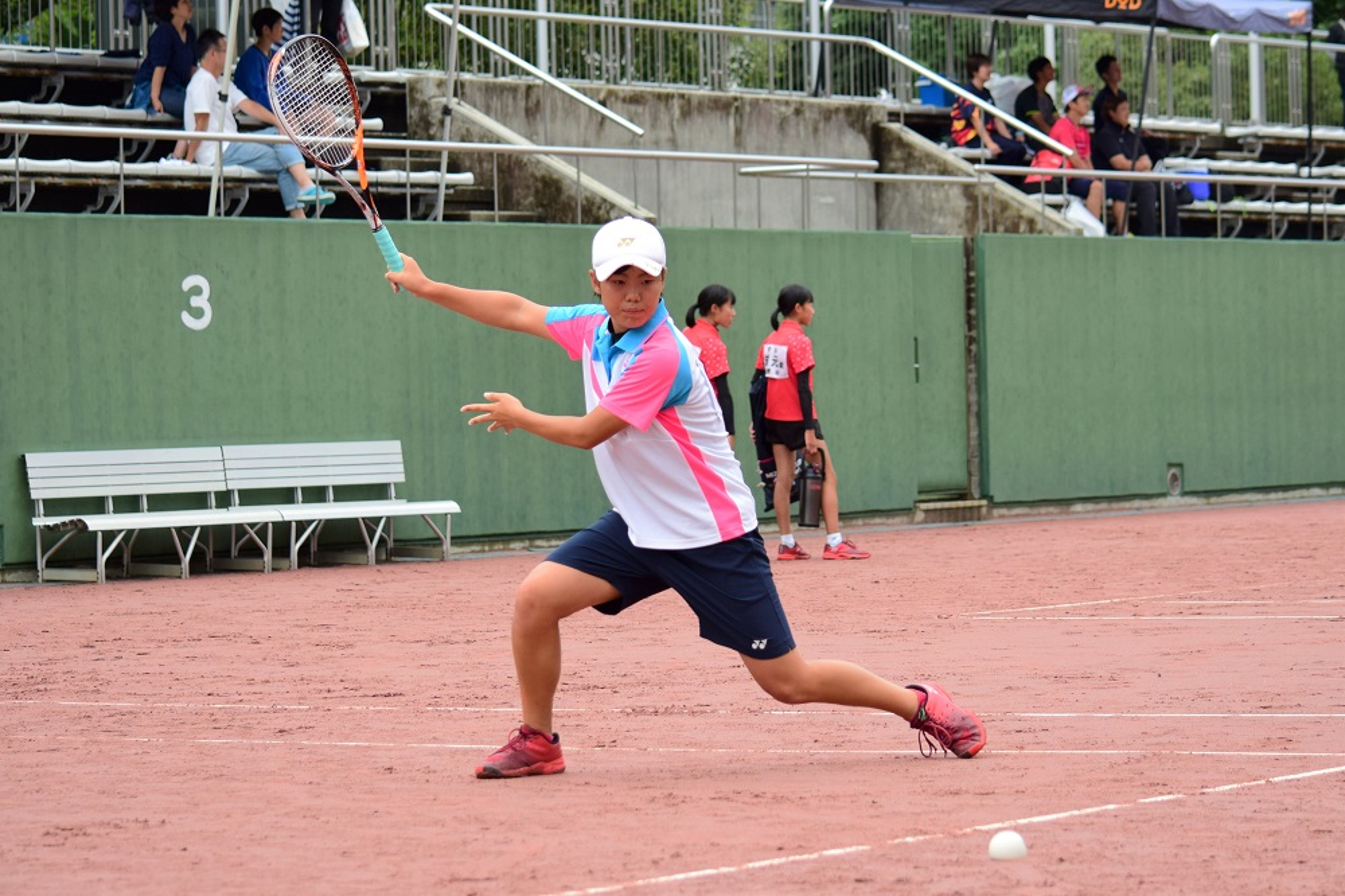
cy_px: 448
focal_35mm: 120
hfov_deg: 17.1
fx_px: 4482
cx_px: 672
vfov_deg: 11.4
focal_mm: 80
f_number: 4.5
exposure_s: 1/1250
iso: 500
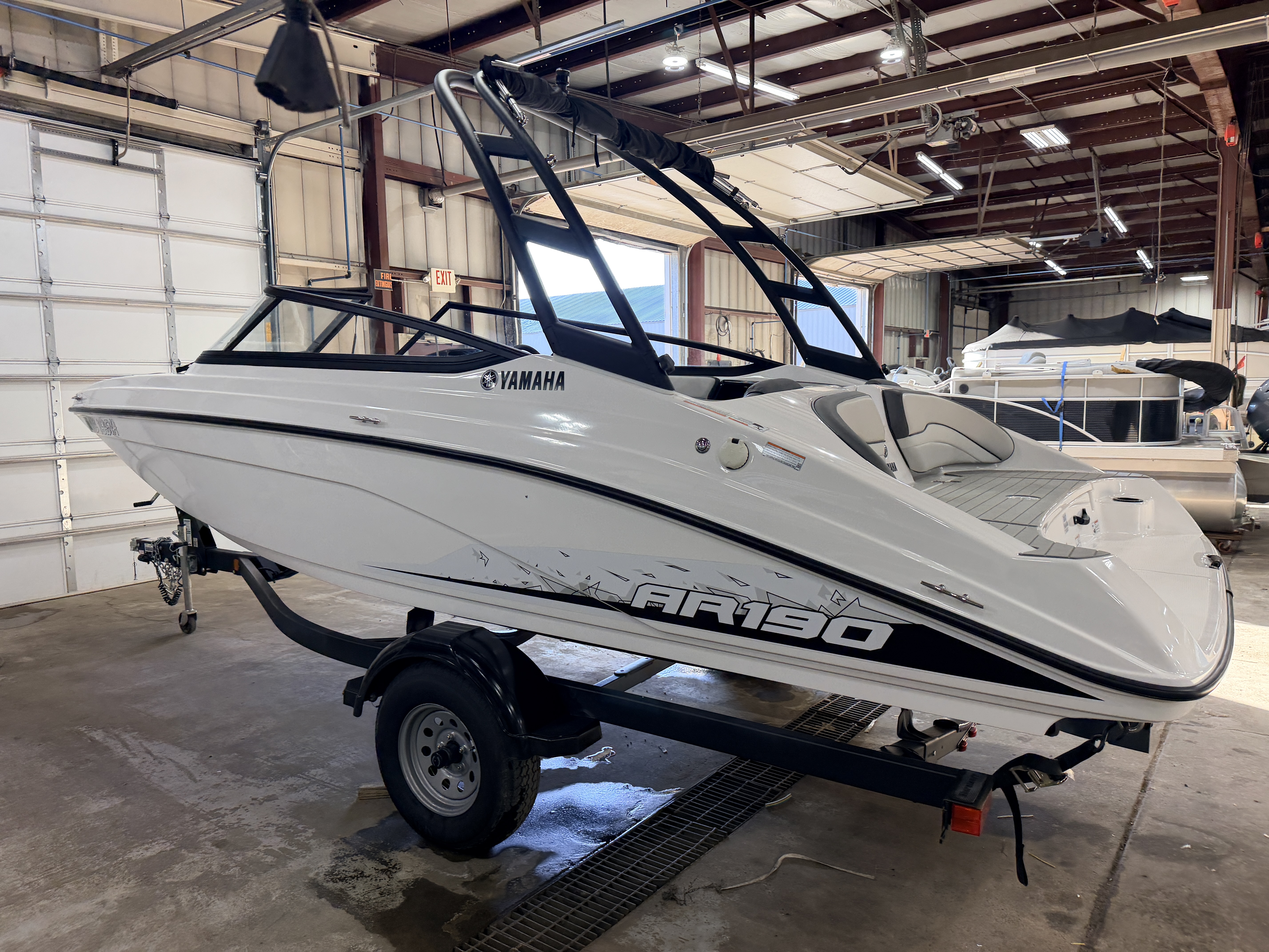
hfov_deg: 71.6
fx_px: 880
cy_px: 476
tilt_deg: -3.5
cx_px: 634
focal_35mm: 24
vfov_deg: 56.8
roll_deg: +0.5
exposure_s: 1/120
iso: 125
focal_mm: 6.76
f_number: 1.78
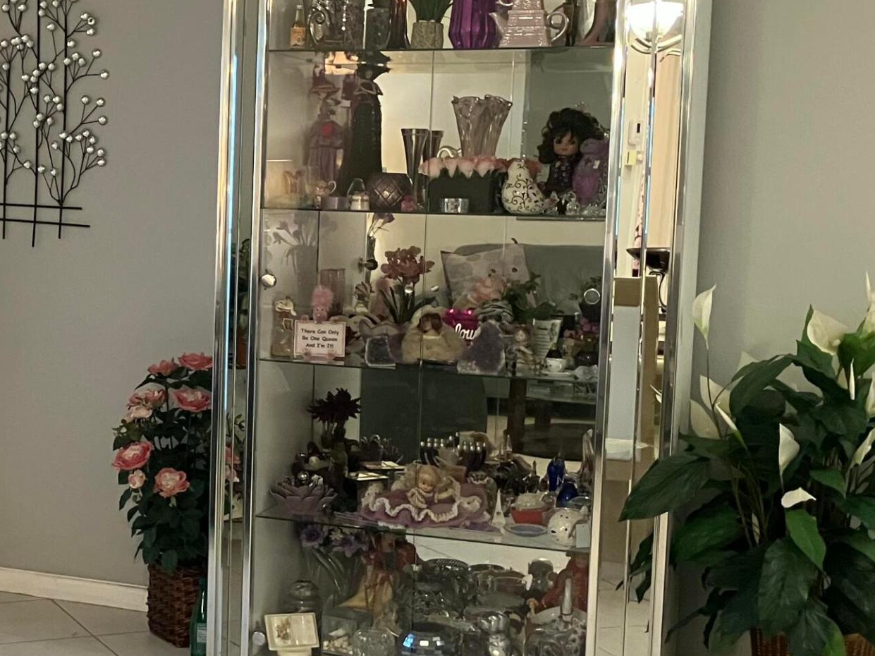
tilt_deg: -6.0
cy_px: 343
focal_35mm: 65
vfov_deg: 22.6
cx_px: 152
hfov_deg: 29.0
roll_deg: -2.5
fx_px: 1643
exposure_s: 1/60
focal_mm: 3.99
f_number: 1.8
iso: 250
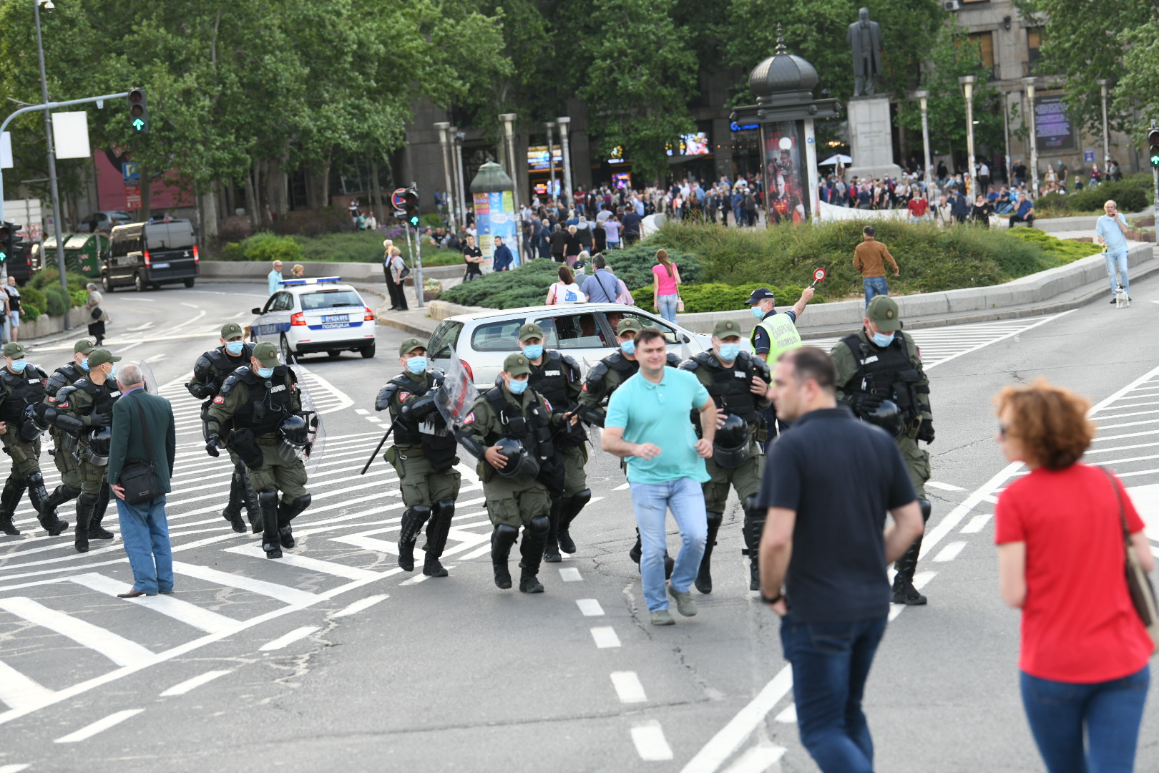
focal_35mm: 125
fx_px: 4024
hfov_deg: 16.4
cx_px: 580
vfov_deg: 11.0
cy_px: 386
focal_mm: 125
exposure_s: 1/400
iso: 640
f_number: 4.5
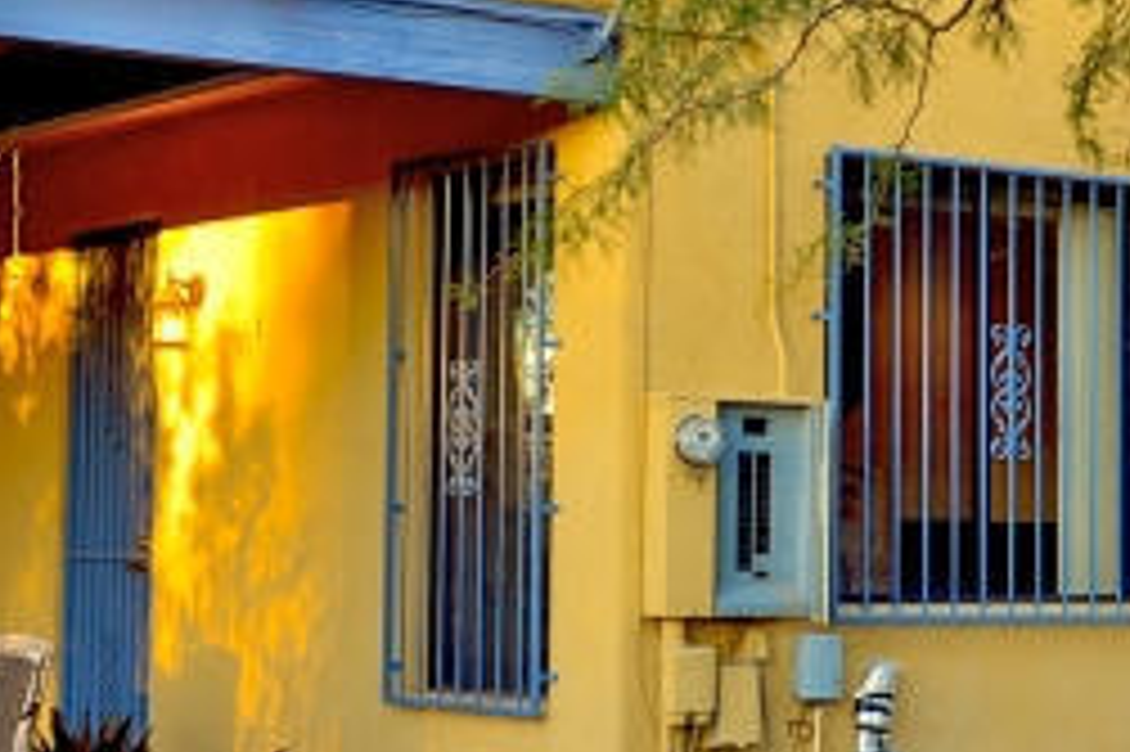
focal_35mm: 98
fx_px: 3074
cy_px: 272
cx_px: 810
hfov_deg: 20.7
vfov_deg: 13.9
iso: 200
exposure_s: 1/8
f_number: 13
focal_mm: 24
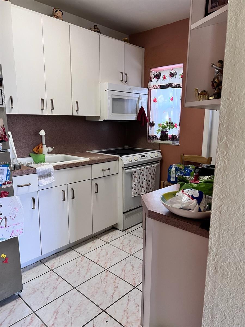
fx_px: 245
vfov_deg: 67.3
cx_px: 122
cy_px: 164
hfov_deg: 53.1
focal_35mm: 26
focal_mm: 5.7
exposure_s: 1/60
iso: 160
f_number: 1.5
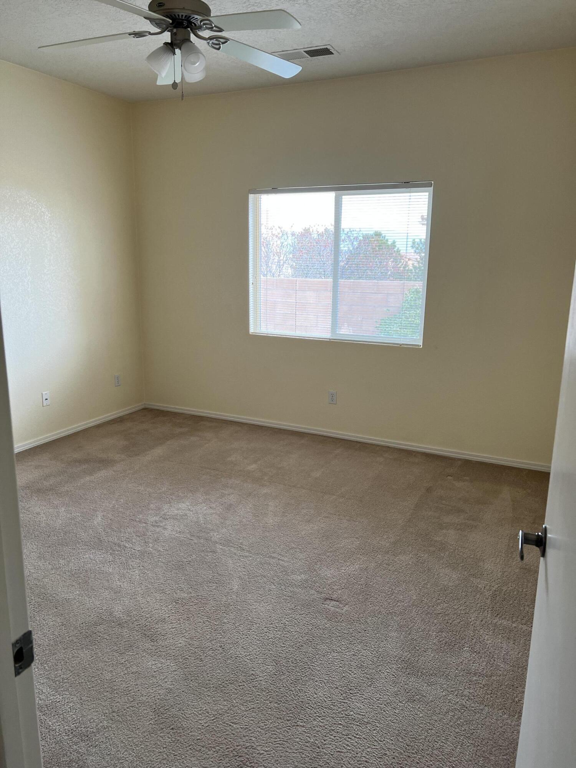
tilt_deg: -12.9
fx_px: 577
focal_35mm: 26
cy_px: 384
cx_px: 288
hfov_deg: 53.1
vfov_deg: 67.3
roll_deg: -0.1
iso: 125
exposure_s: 1/113
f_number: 1.5
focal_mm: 5.7
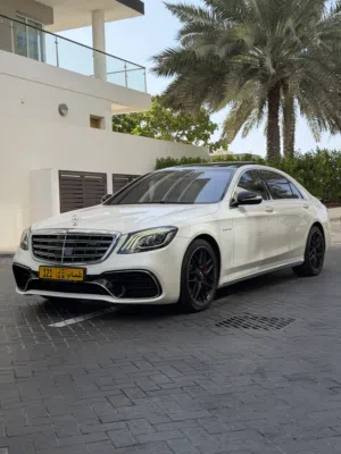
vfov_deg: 39.7
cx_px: 170
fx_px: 630
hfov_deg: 30.3
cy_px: 227
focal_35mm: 48
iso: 100
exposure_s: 1/3534
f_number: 1.78
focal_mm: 6.76
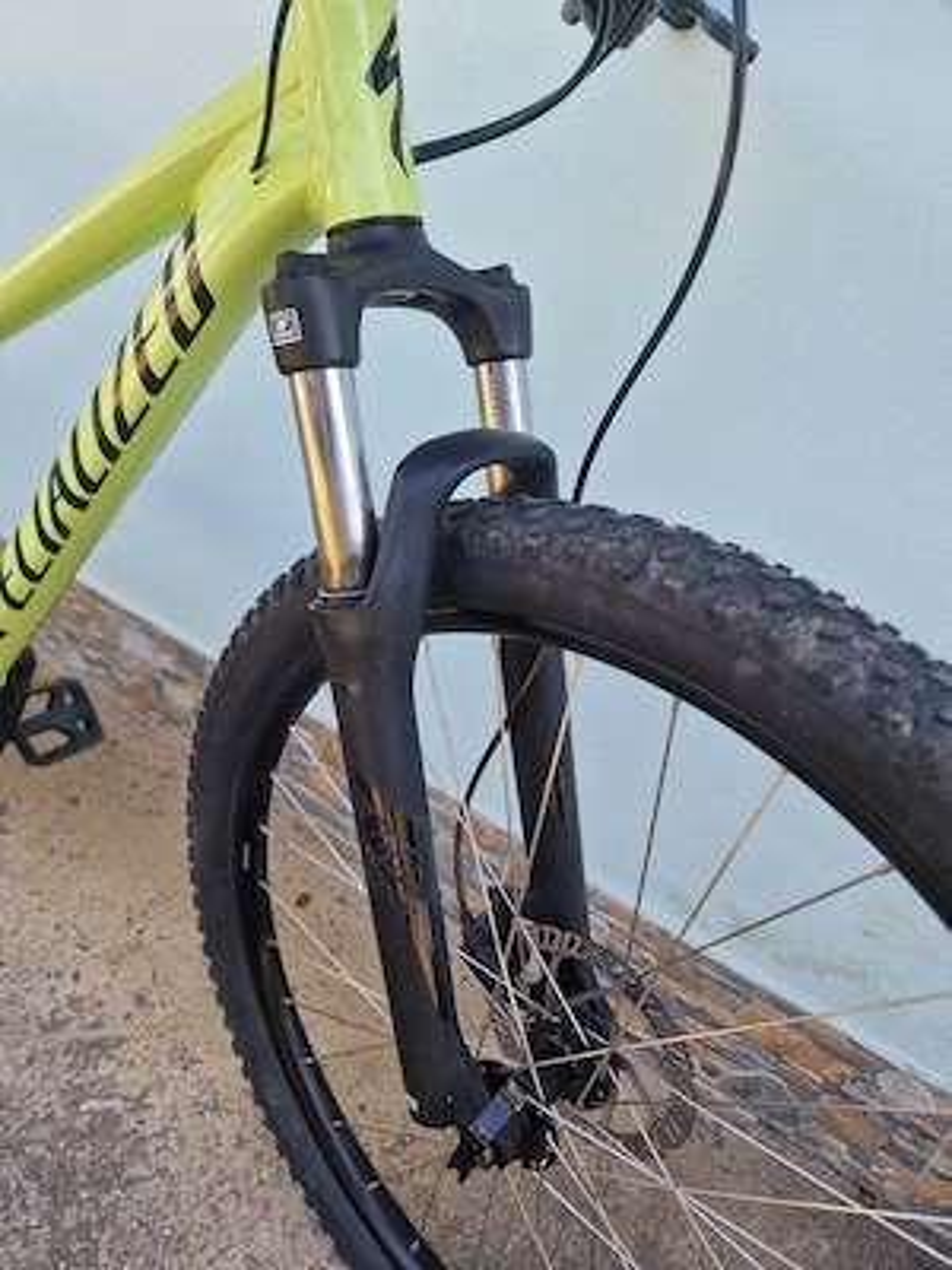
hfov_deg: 58.9
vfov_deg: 73.9
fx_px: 843
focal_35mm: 23
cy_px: 635
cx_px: 476
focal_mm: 6.4
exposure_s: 1/182
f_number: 1.8
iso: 50
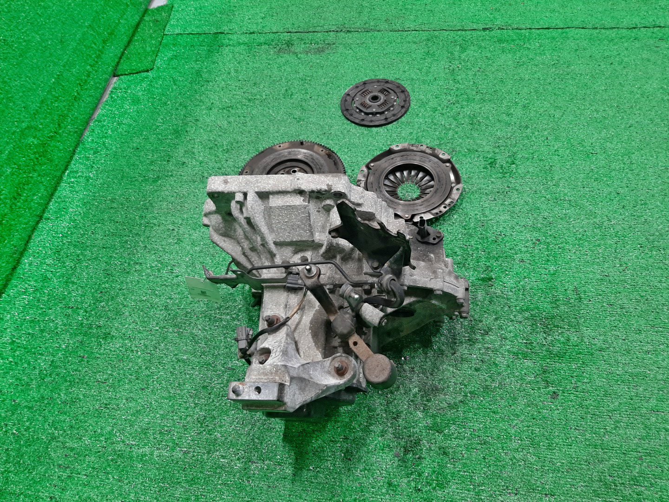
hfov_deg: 67.3
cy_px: 251
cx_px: 334
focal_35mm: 26
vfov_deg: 53.1
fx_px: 502
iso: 127
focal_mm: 3.93
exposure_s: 1/50
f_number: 1.7
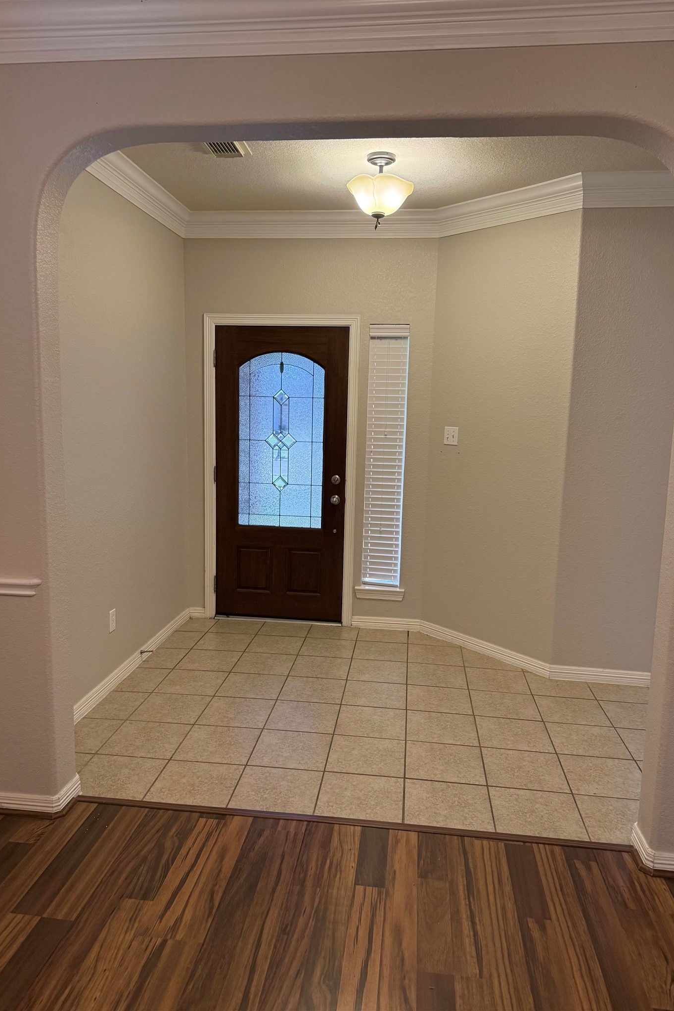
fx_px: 702
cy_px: 505
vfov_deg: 71.5
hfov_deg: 51.3
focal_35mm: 25
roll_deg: -1.8
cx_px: 329
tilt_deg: -7.1
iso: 250
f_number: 1.78
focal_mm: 6.76
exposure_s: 1/120
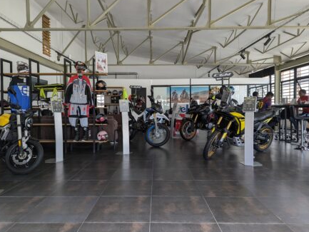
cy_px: 112
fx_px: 223
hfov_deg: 69.4
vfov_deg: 54.9
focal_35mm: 25
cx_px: 154
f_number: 1.85
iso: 40
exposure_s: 1/134
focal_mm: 6.81
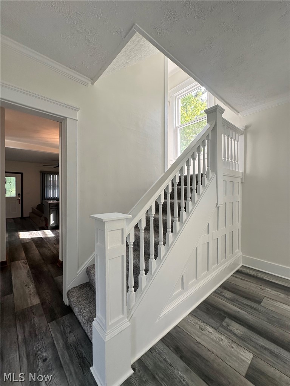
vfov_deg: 102.1
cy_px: 193
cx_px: 145
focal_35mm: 14
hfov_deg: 85.7
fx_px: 156
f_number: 2.2
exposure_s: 1/120
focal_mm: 2.22
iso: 100
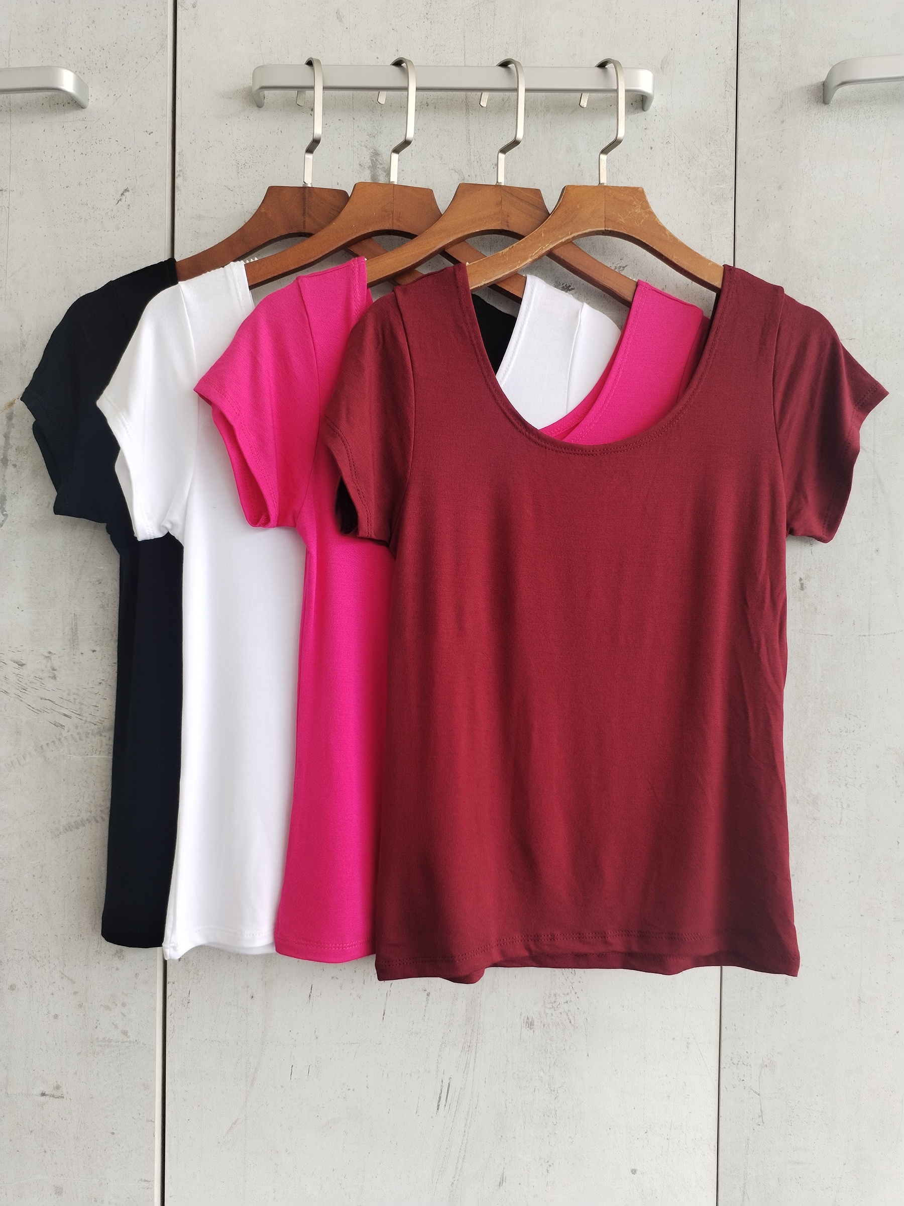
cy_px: 603
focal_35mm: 29
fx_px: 1010
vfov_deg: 61.7
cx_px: 452
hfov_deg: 48.2
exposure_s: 1/100
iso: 150
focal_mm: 4.75
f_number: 1.8
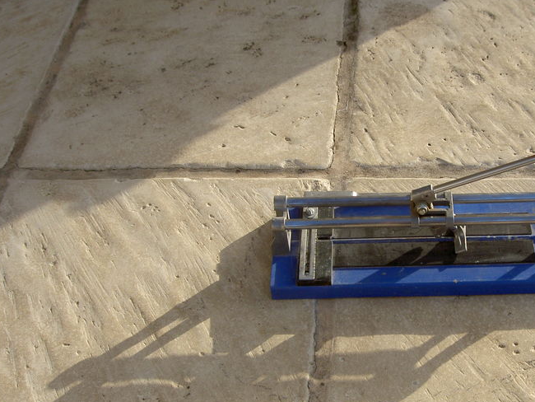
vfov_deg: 24.4
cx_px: 365
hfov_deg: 31.9
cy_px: 241
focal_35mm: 60
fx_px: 928
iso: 50
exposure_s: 1/160
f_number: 4.7
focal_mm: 8
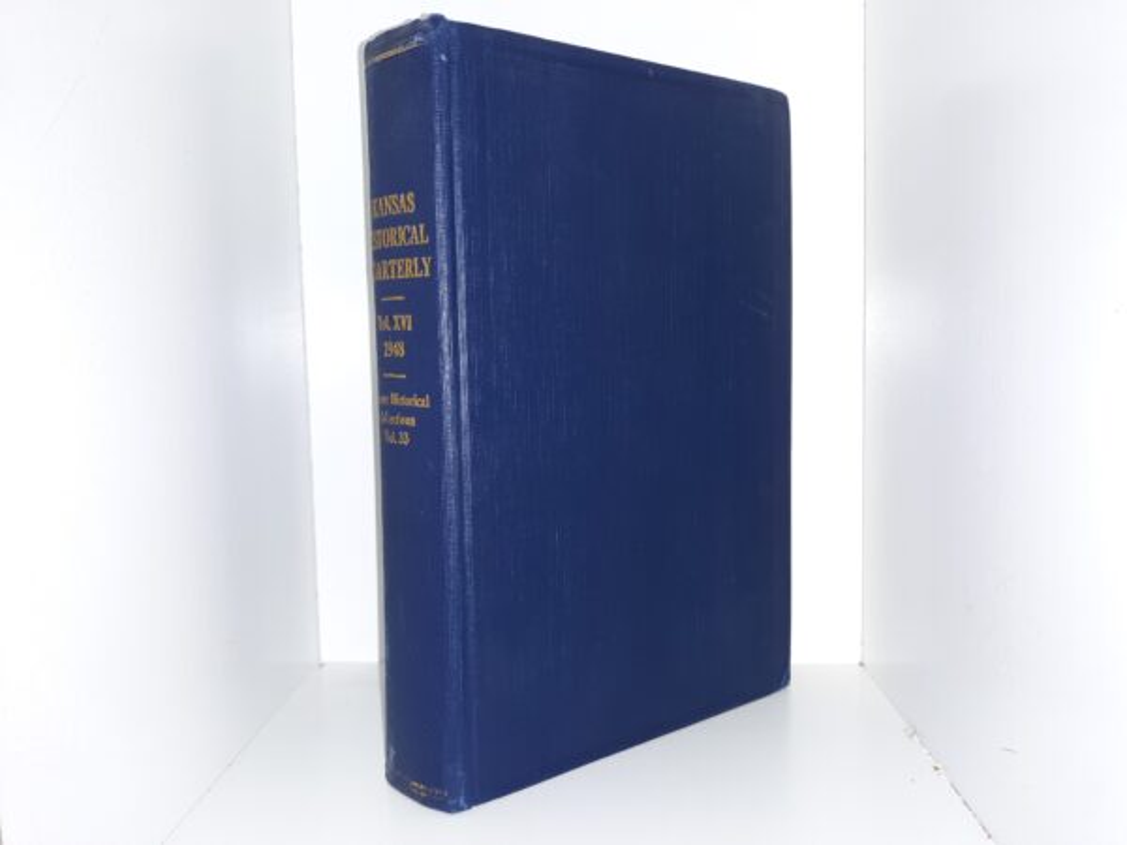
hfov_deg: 63.4
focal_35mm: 28
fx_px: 912
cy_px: 422
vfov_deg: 49.7
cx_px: 564
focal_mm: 3.7
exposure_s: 1/60
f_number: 1.7
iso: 50
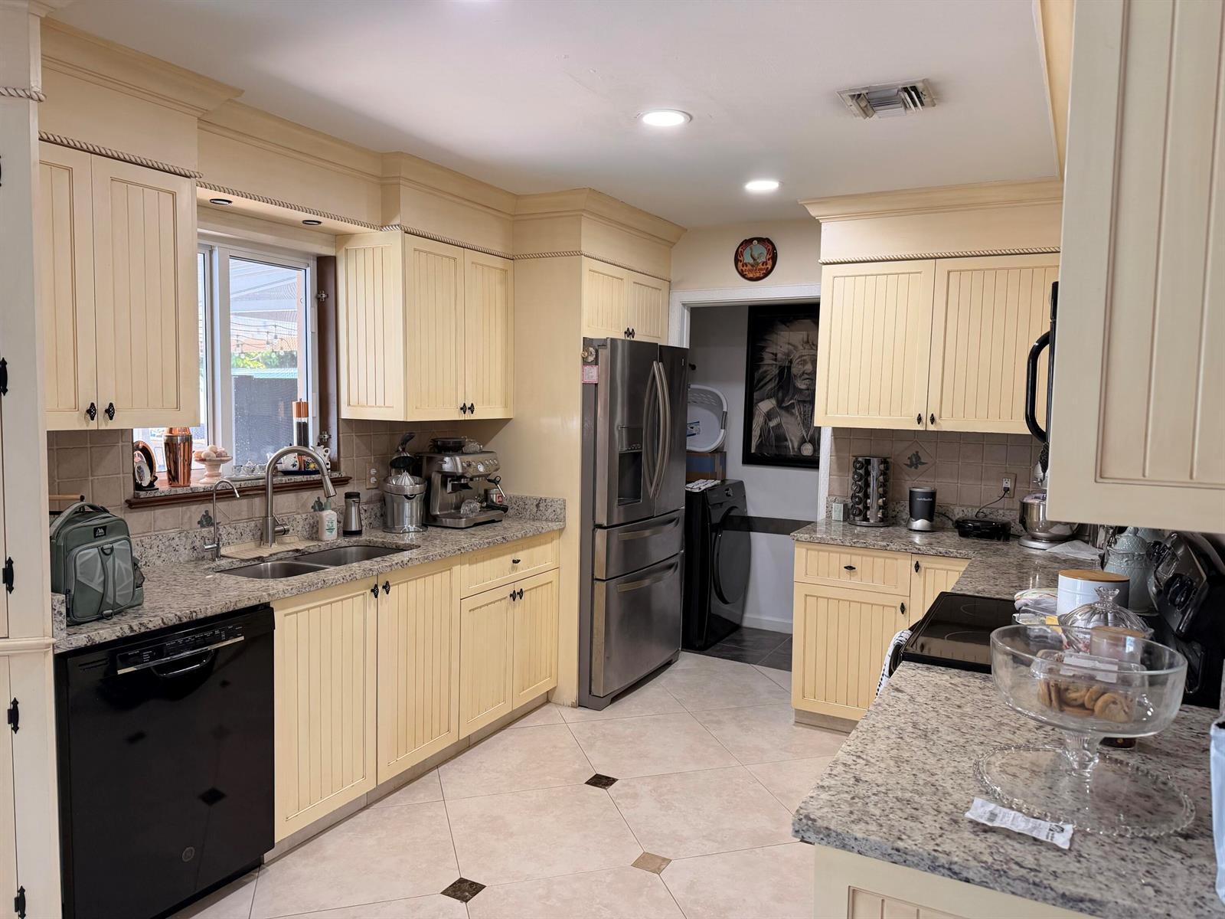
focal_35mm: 24
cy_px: 460
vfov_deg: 56.8
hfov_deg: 71.6
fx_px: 849
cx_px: 612
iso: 200
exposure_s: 1/120
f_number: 1.78
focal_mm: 6.76
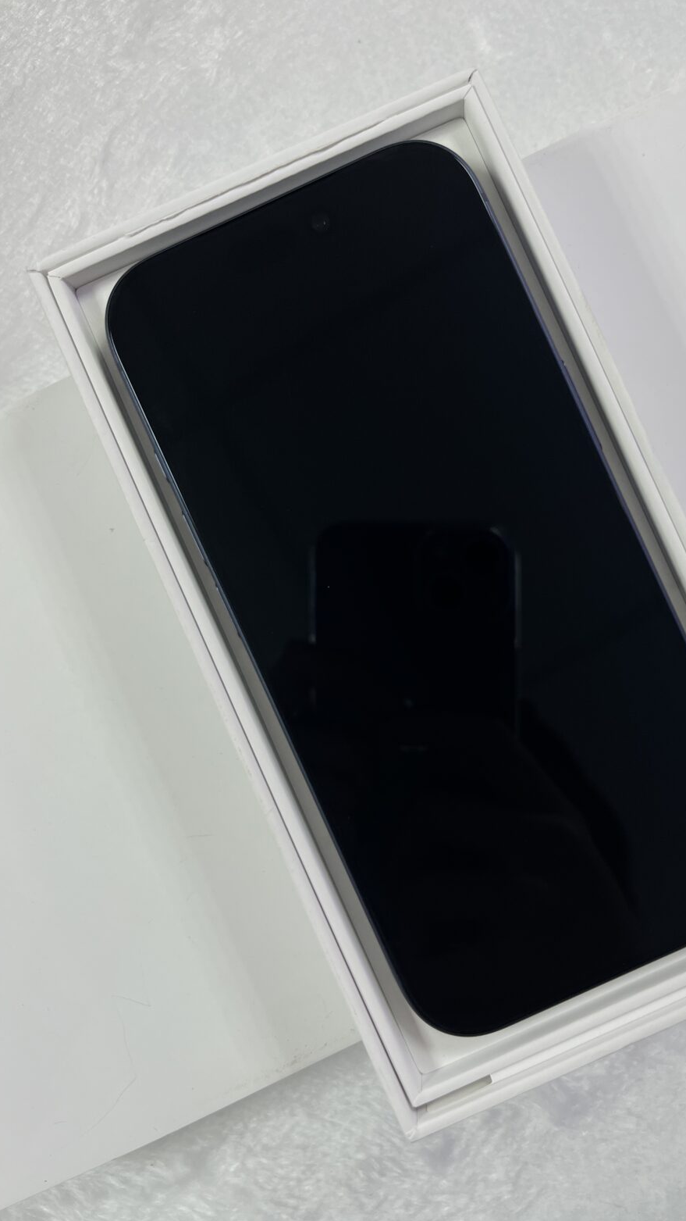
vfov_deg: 66.1
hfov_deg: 39.9
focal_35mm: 29
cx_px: 435
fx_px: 938
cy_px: 598
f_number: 1.6
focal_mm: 5.1
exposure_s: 1/120
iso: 64
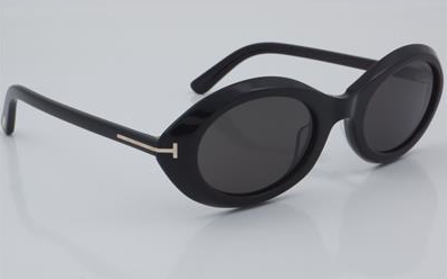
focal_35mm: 77
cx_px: 223
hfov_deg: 26.8
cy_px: 134
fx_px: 938
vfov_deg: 16.9
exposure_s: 1/4
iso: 100
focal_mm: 50
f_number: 32
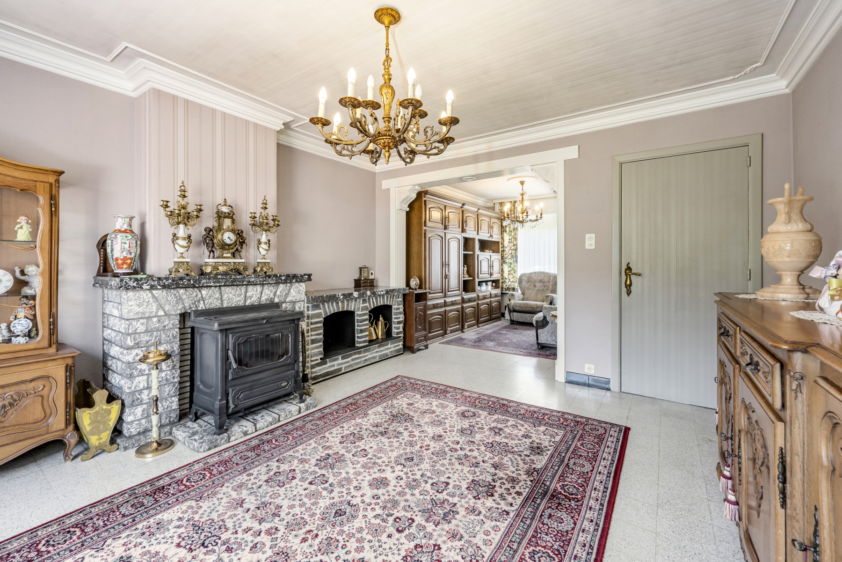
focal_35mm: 14
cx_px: 421
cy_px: 281
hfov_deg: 104.3
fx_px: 327
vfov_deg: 81.2
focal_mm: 14
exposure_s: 1/25
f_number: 11
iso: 250
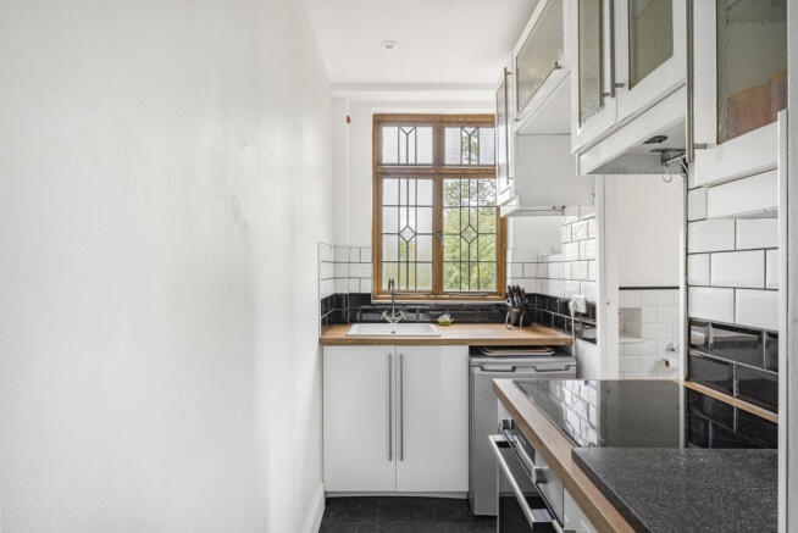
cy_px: 266
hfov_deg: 86.3
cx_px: 399
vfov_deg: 64.1
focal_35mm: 19
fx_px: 426
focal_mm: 19.2
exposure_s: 1/4
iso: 250
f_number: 14
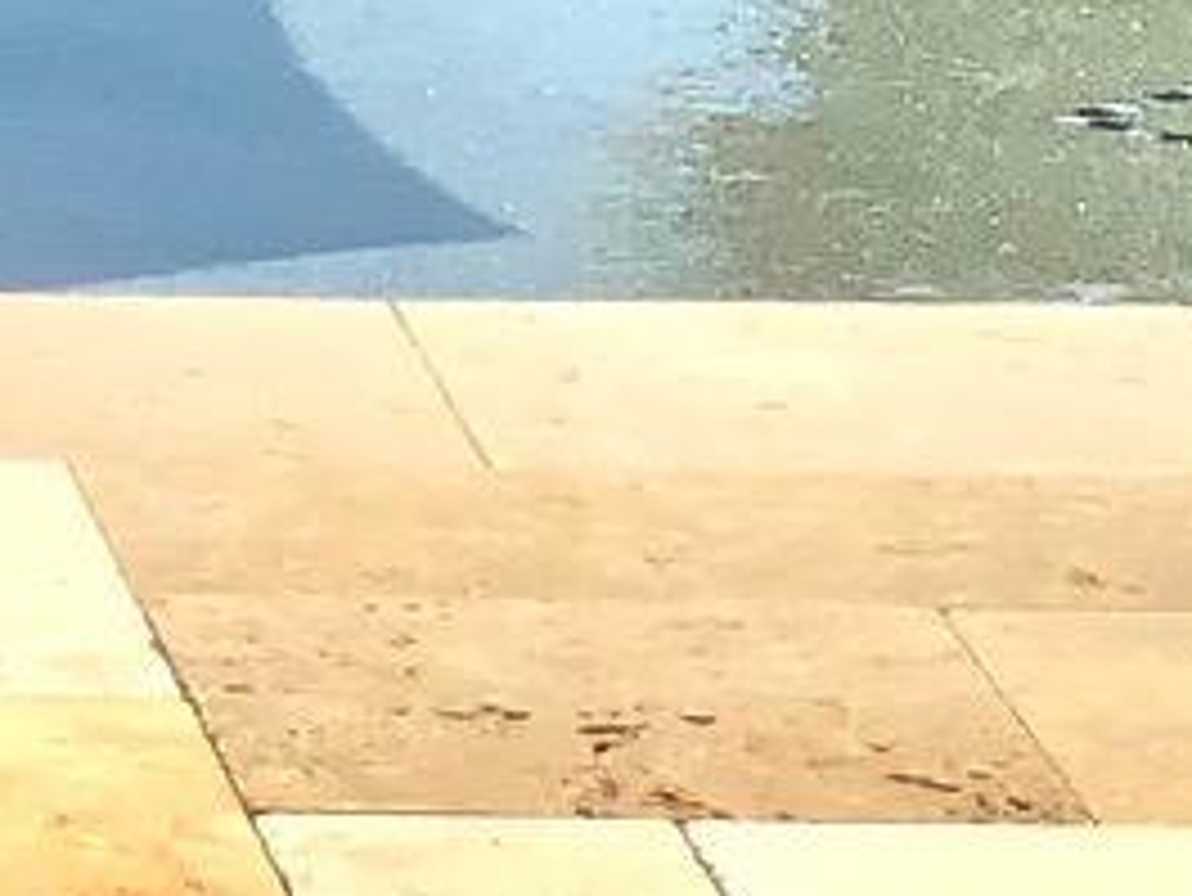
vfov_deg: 3.6
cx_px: -1336
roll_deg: -0.3
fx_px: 13642
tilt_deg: -1.5
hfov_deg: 4.9
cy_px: -2229
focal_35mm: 396
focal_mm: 6
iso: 16
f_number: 2.4
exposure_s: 1/1312
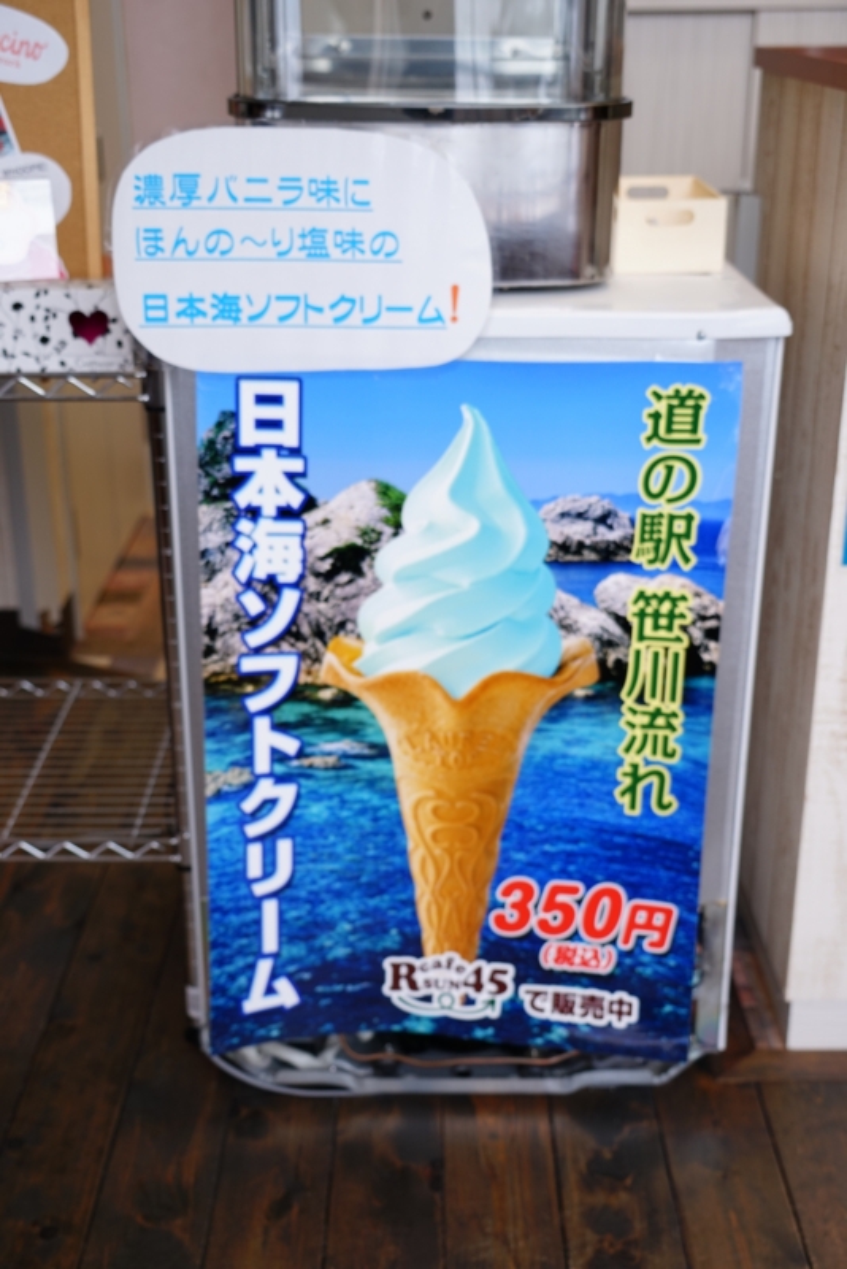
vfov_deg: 46.4
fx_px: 1481
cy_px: 634
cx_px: 424
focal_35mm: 42
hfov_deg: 31.9
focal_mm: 42
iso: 250
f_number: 4.5
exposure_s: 1/60
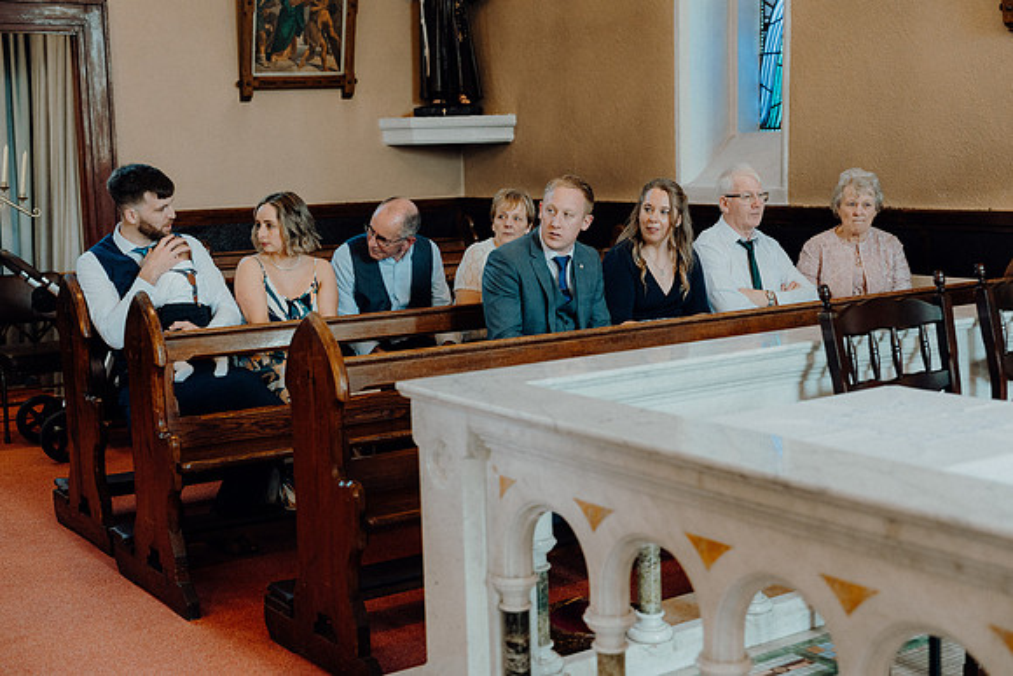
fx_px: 1408
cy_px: 338
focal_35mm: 50
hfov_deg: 39.6
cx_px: 506
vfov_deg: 27.0
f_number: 3.2
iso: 2500
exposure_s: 1/200
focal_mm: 50
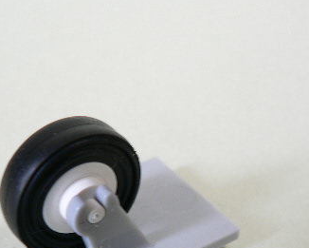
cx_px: 119
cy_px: 194
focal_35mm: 69
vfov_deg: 21.9
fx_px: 631
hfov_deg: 27.4
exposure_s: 1/15
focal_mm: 6
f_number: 2.8
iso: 80
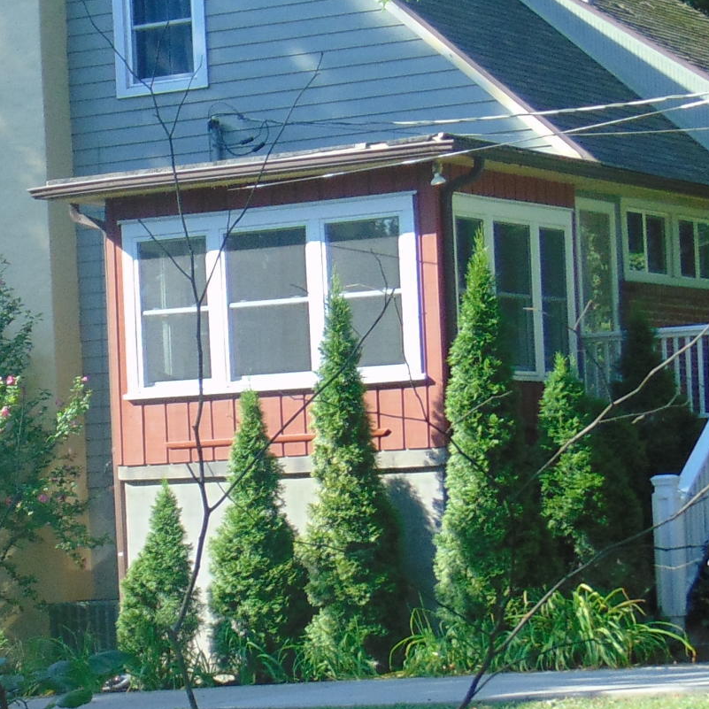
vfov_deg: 12.5
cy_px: 512
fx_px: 3221
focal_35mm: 139
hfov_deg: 12.3
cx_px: -104
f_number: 3.3
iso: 80
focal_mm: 7.6
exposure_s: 1/250
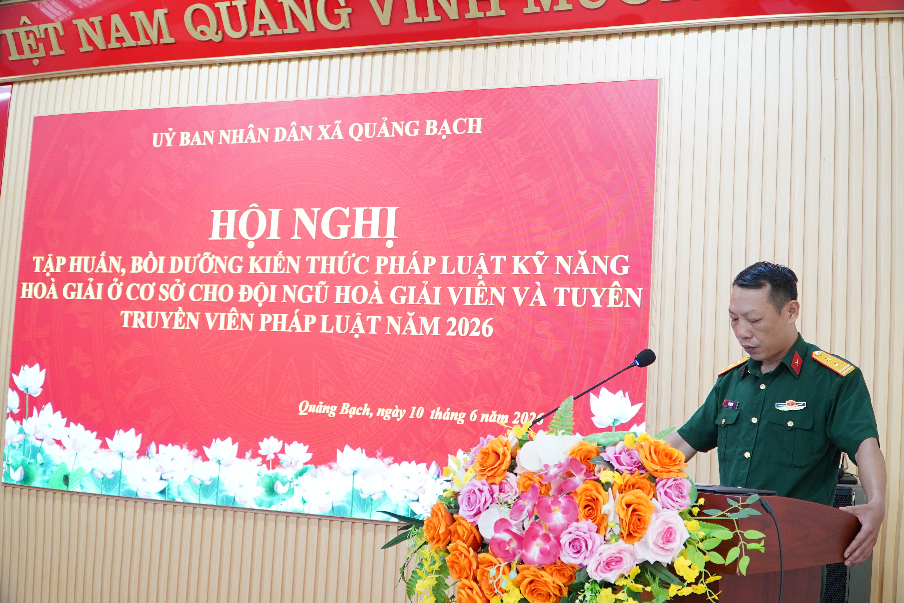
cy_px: 302
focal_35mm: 36
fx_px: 904
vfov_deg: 36.9
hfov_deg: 53.1
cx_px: 452
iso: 800
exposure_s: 1/40
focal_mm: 24
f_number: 4
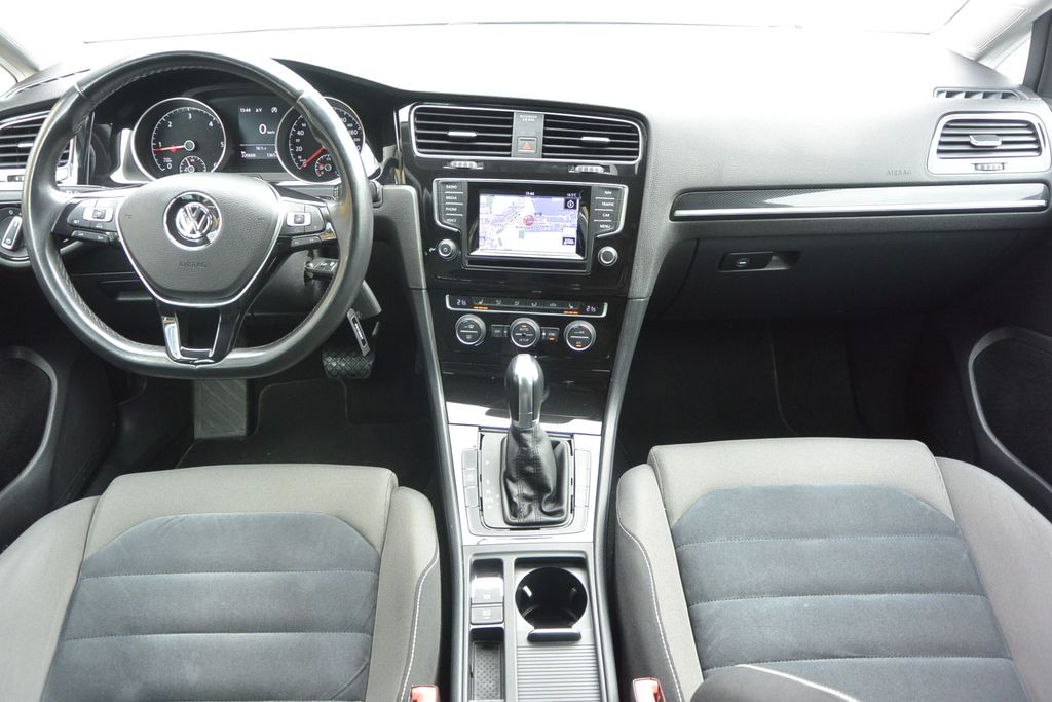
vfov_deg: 47.9
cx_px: 526
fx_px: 789
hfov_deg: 67.4
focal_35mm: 27
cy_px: 351
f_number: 3.5
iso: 400
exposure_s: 1/100
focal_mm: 10
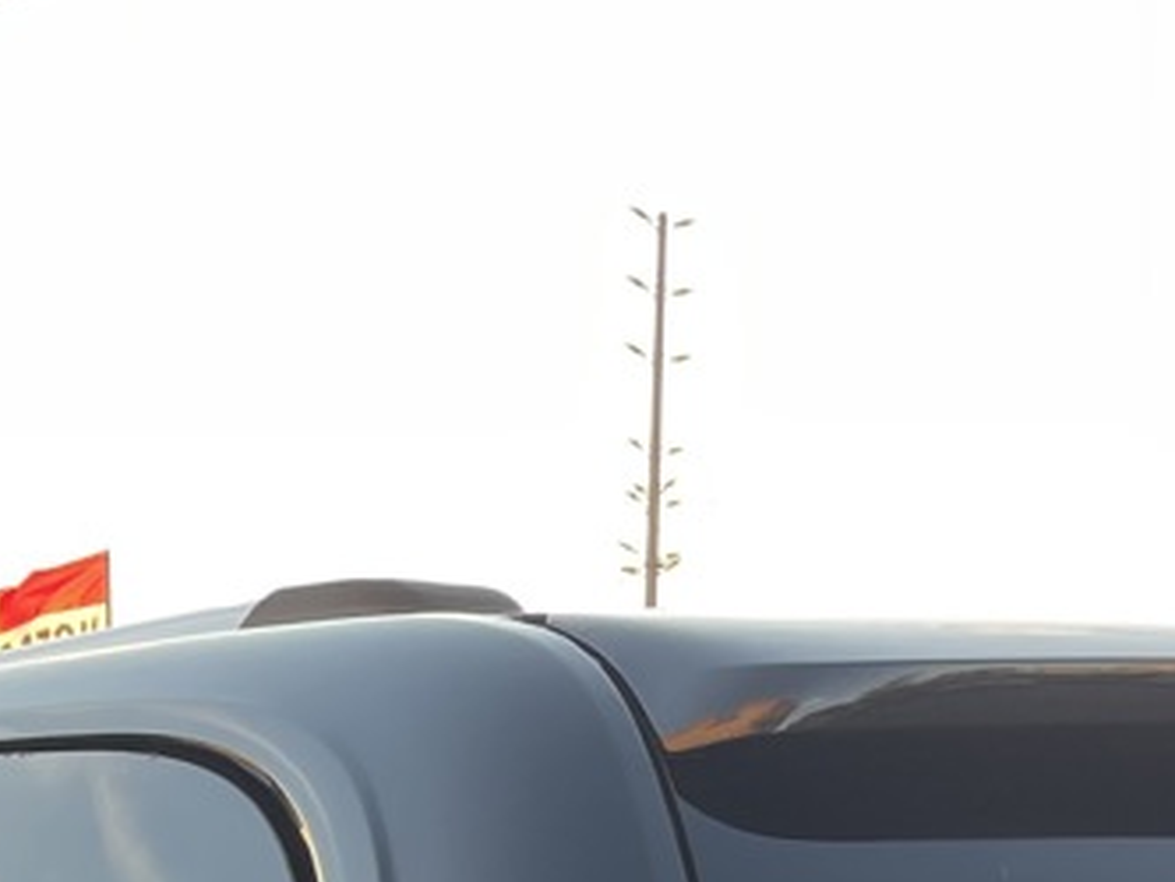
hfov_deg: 18.2
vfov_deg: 12.0
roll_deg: -1.9
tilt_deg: -10.3
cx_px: 706
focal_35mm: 108
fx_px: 3667
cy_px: 1835
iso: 40
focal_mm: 5.1
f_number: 1.6
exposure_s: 1/121
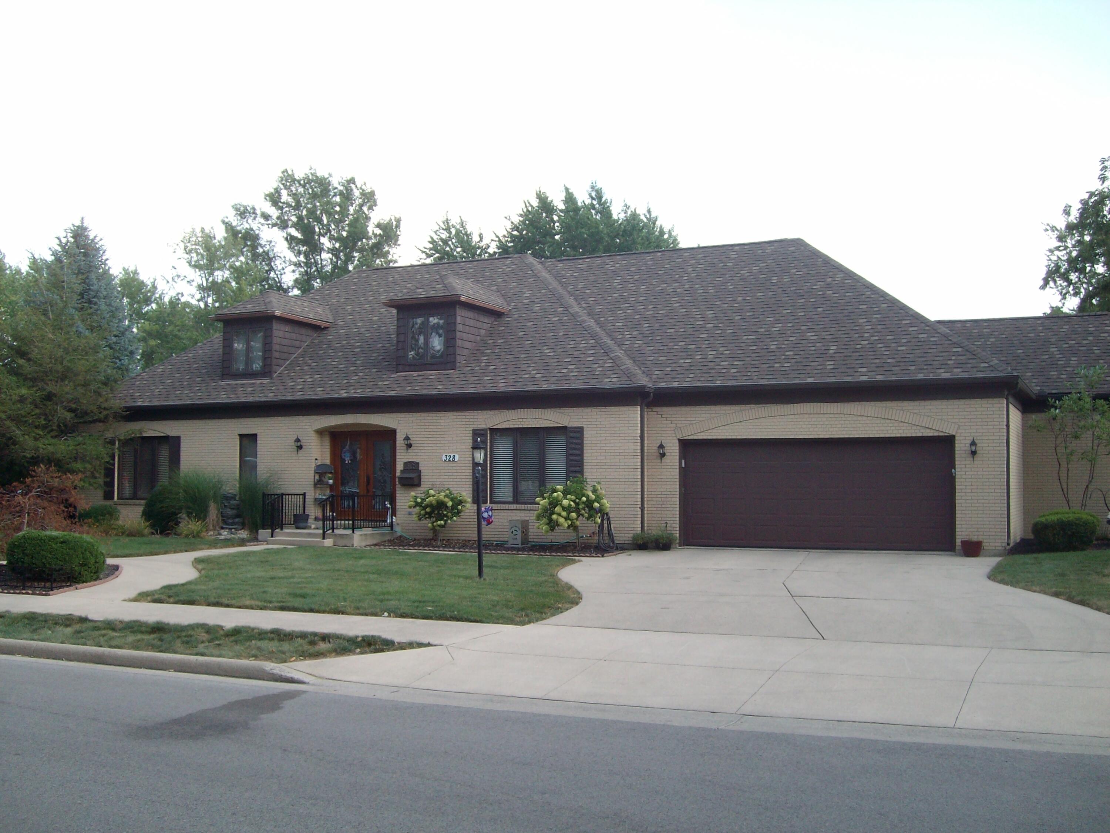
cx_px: 555
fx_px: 1122
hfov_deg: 52.6
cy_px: 416
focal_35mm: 35
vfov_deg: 40.7
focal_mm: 5.8
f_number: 2.8
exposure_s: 1/324
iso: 80
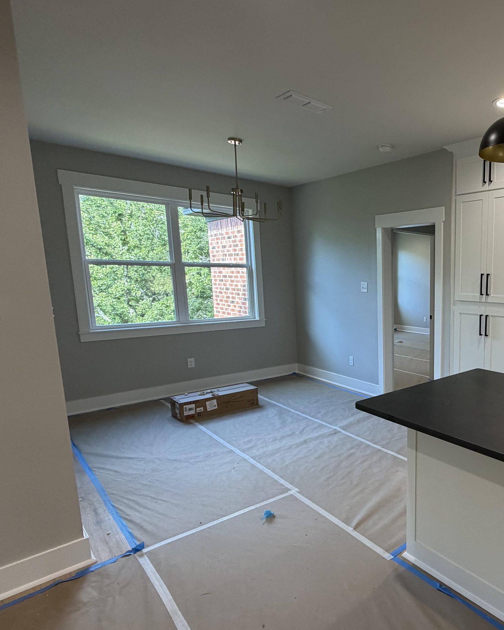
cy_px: 336
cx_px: 449
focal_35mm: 22
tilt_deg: -8.6
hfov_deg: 55.2
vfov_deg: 74.9
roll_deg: +0.0
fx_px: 410
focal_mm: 2.22
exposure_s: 1/120
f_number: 2.2
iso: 200
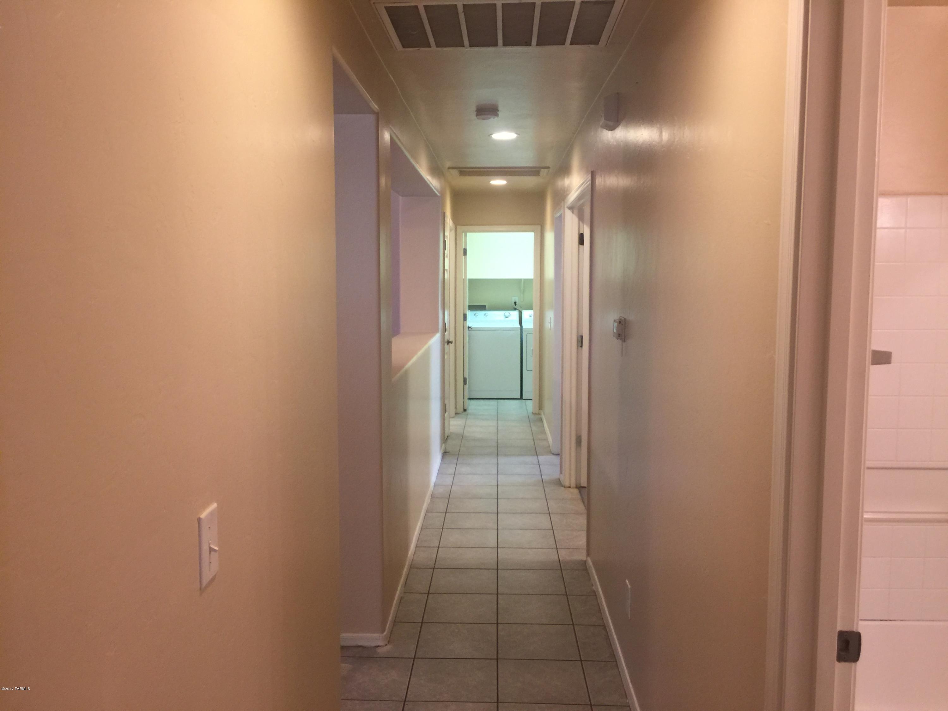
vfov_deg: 48.2
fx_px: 794
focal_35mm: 29
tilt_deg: -4.1
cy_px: 356
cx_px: 474
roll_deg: +0.3
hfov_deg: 61.7
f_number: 2.2
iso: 50
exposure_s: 1/15
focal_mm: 4.15
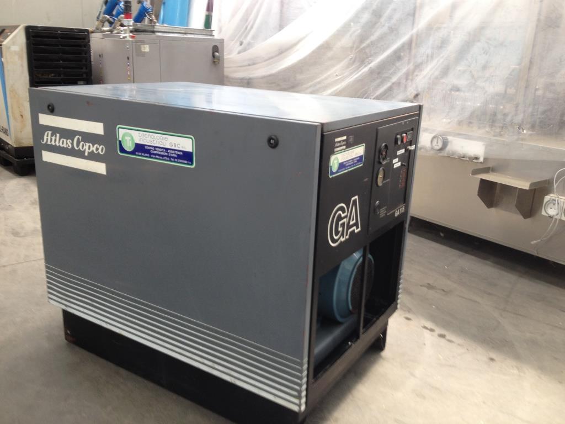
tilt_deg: -16.2
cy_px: 212
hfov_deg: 52.6
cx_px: 282
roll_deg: -3.2
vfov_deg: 40.7
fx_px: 571
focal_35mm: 35
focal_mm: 4.28
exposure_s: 1/24
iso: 50
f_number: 2.4
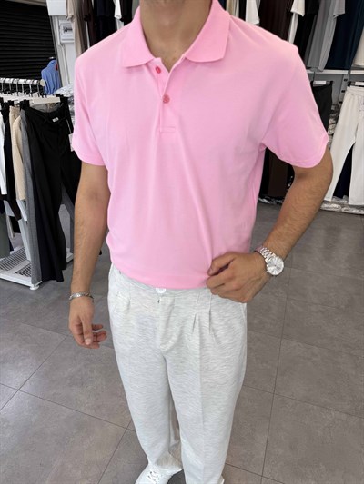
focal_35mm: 24
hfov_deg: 56.8
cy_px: 242
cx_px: 182
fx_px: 336
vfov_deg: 71.6
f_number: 1.78
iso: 64
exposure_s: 1/178
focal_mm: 6.76
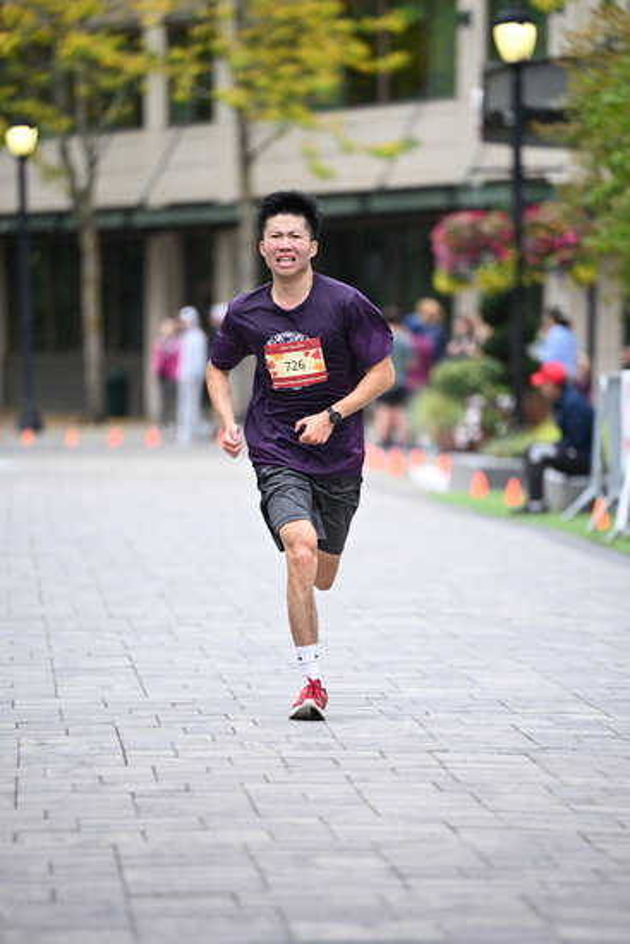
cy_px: 472
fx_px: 5246
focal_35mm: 200
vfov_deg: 10.3
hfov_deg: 6.9
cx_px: 315
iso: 1250
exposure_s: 1/1600
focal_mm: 200
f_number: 2.8
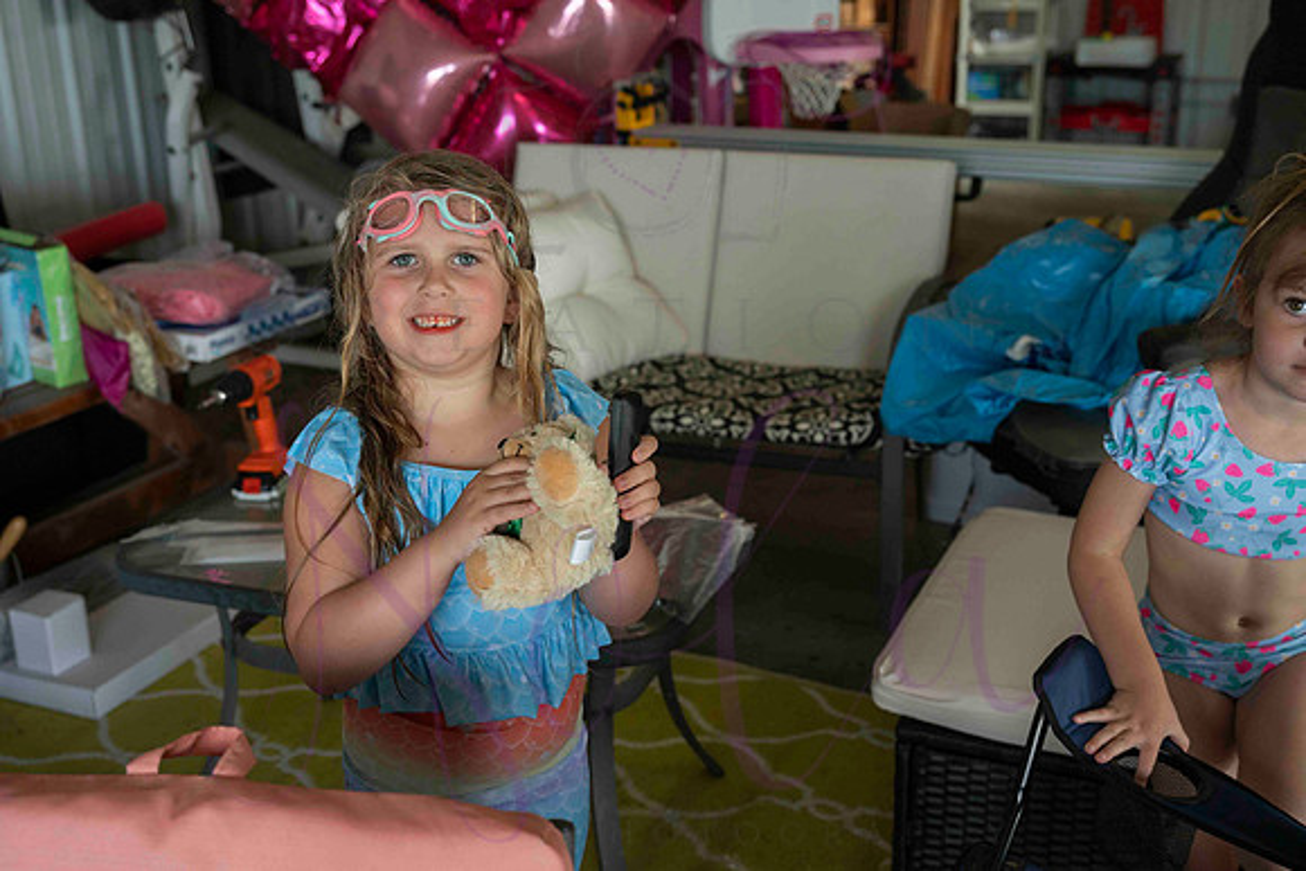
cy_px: 436
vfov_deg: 32.9
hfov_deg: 47.7
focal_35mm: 41
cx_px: 653
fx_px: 1478
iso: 400
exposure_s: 1/320
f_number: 4
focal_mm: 39
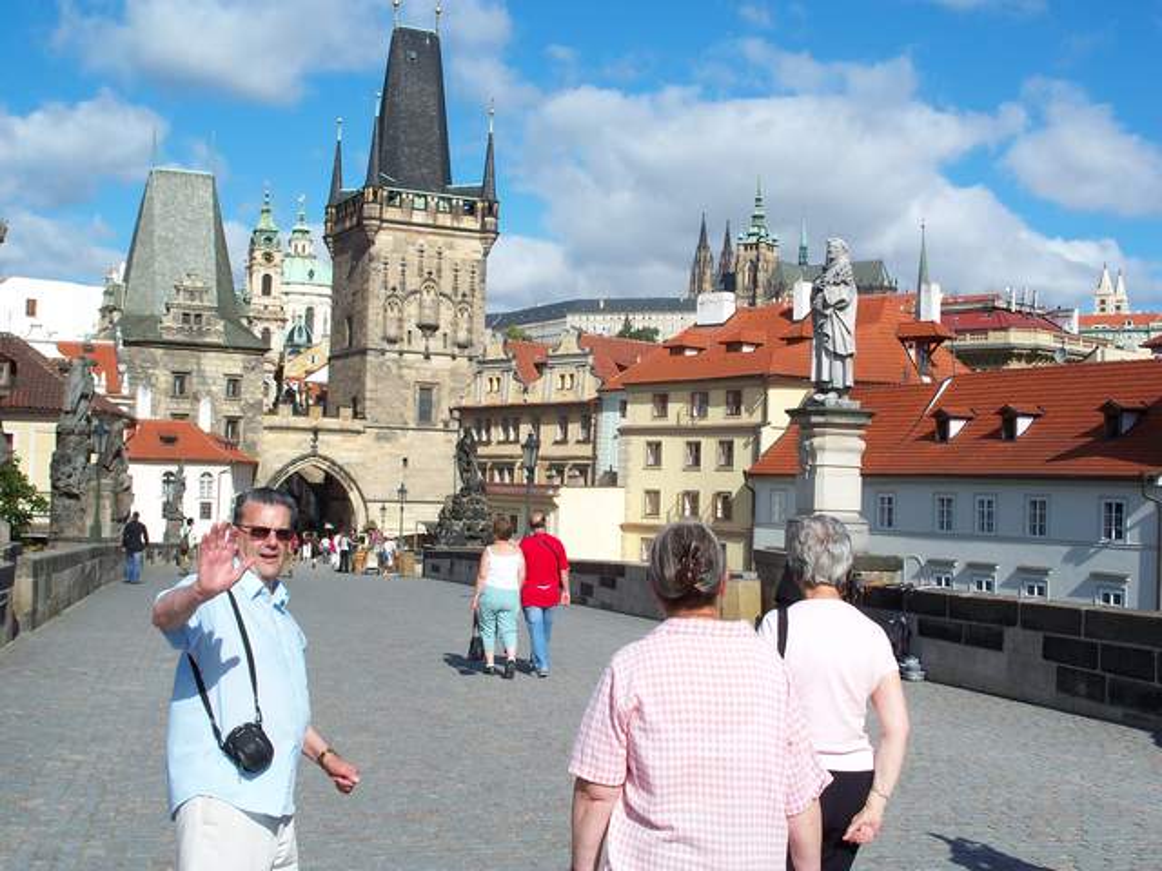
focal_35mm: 43
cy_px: 436
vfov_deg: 33.6
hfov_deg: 43.9
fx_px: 1443
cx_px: 581
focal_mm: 9.1
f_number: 4.5
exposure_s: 1/500
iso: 64
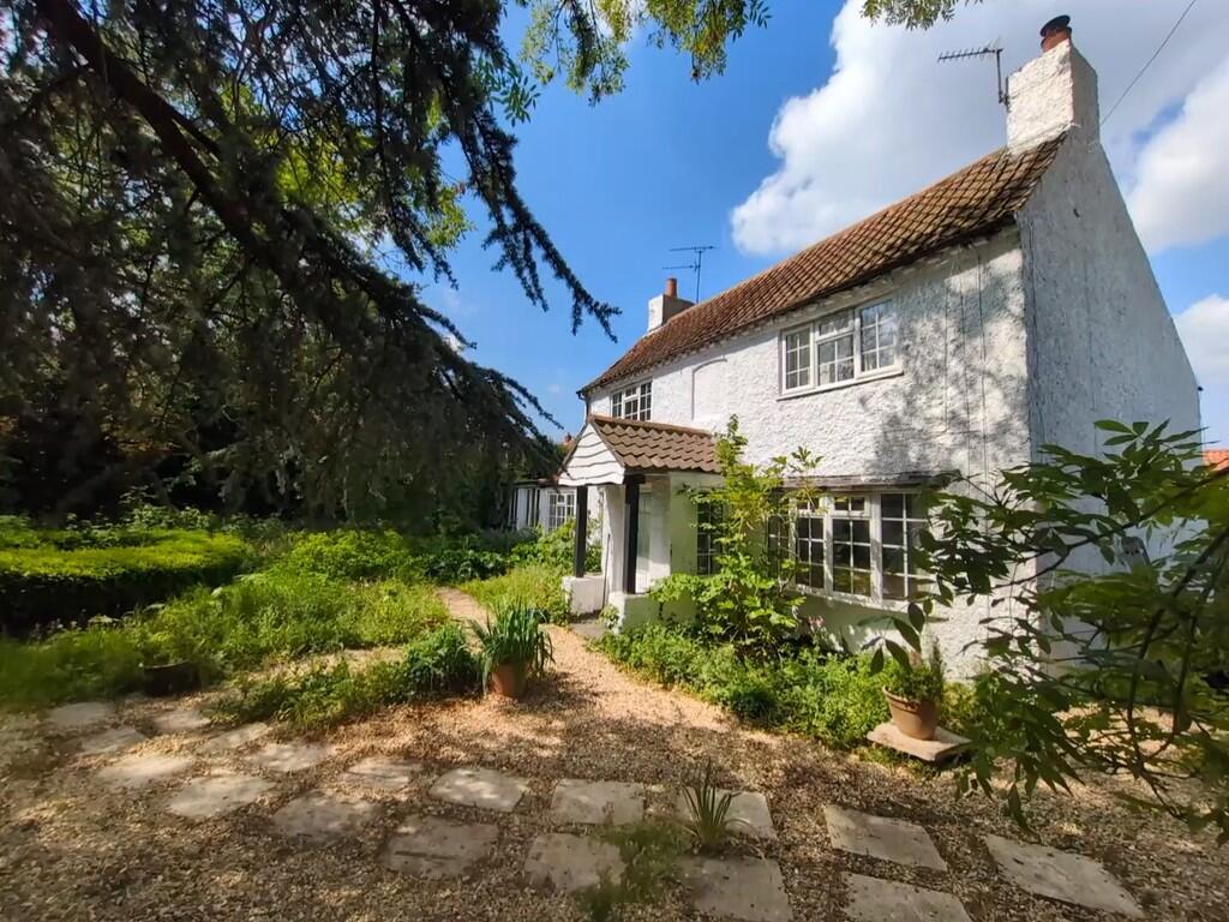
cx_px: 614
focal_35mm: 14
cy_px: 461
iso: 49
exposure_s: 1/2137
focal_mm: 1.83
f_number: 2.2
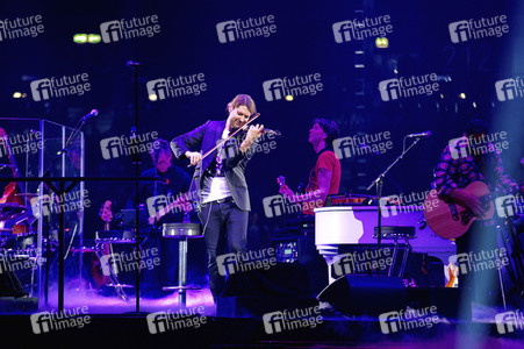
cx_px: 262
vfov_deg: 9.4
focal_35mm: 145
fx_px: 2109
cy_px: 174
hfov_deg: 14.2
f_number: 2.8
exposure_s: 1/160
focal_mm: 145
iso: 1600
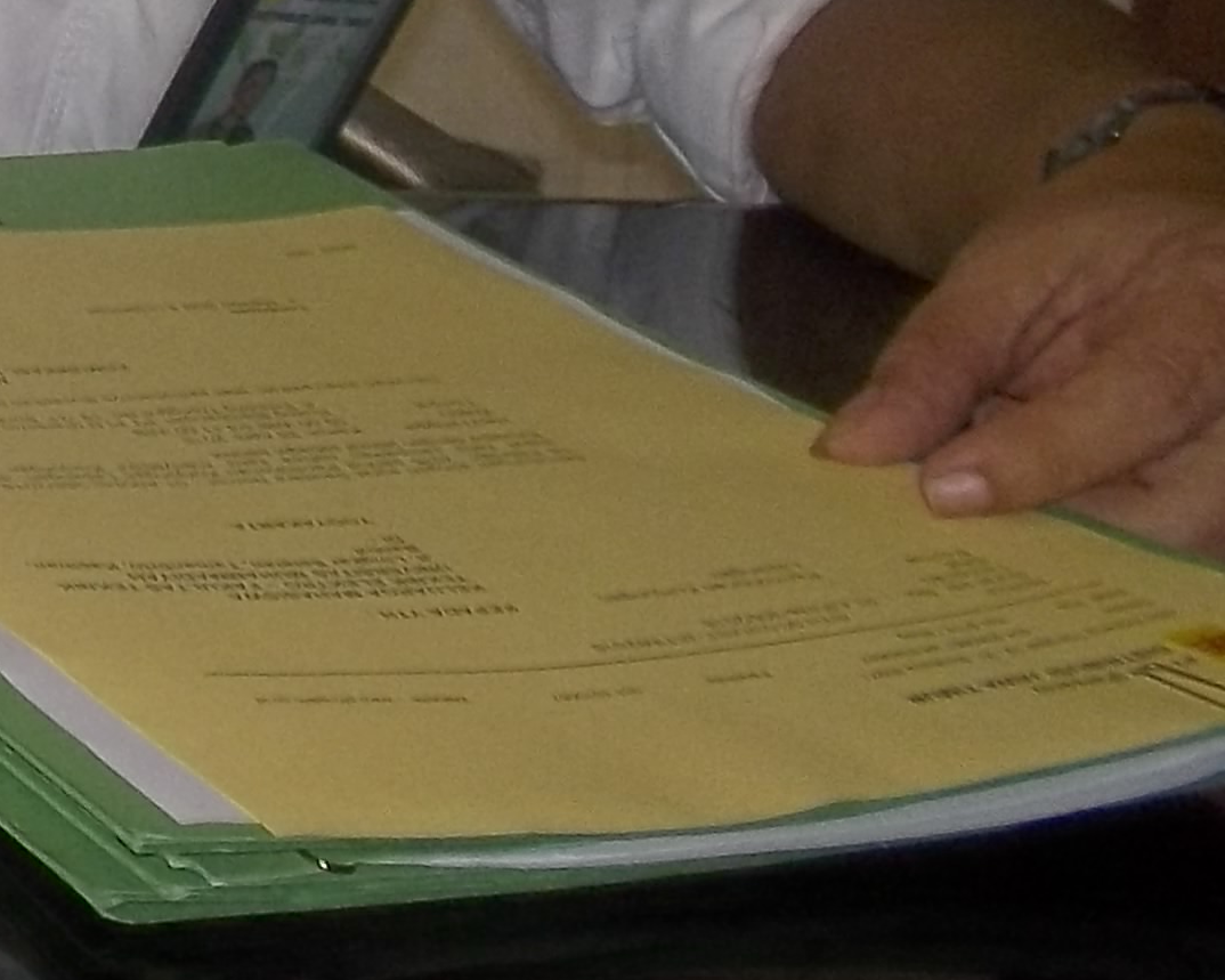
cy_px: -365
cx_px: -650
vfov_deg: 15.1
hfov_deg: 17.7
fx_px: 3480
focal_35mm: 96
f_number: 3.3
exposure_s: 1/30
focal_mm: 4.1
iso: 160
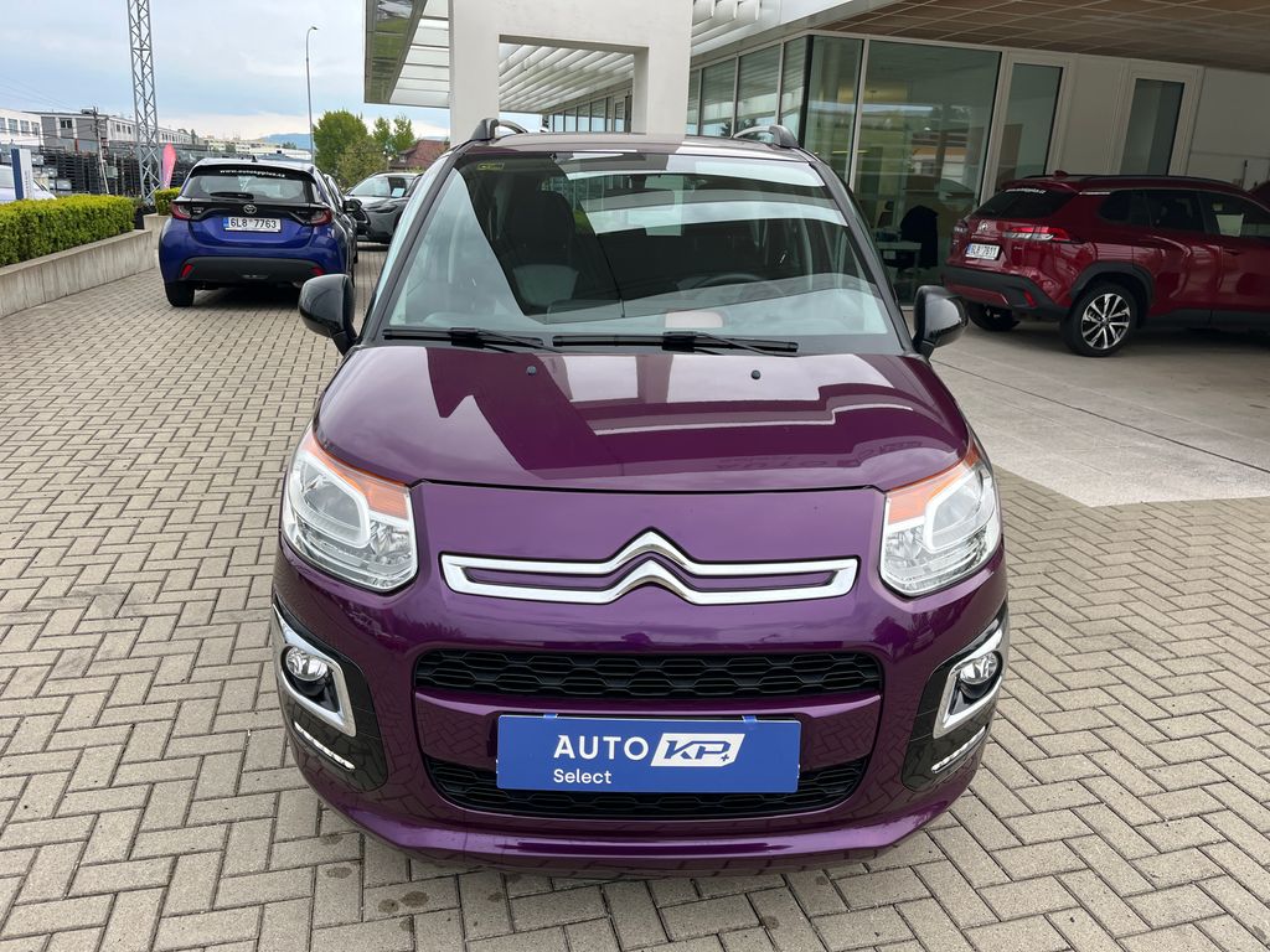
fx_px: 954
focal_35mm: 26
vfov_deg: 53.1
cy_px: 476
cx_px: 635
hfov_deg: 67.3
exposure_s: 1/362
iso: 50
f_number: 1.6
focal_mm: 5.1
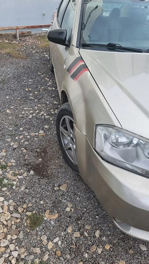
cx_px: 84
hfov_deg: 42.8
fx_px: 190
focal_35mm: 27
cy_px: 130
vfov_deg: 69.9
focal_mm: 6.7
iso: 50
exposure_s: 1/357
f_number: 1.8
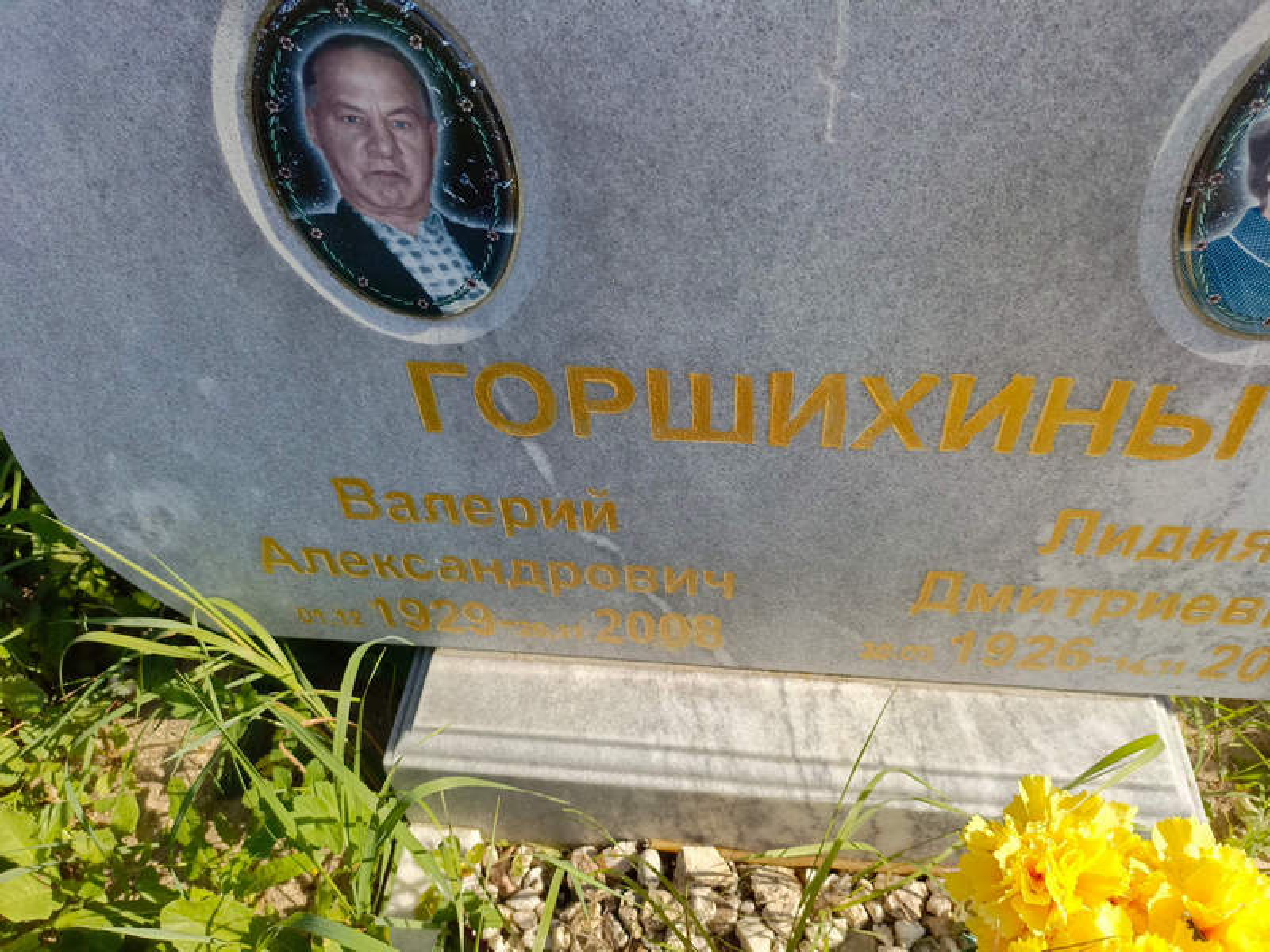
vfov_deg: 54.9
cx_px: 635
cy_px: 476
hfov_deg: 69.4
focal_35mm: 25
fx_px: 917
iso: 118
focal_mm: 4.76
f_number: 1.69
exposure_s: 1/867
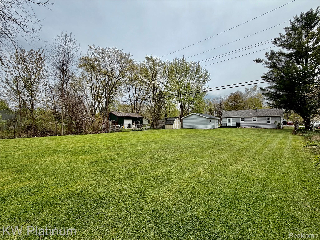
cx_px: 160
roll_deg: +0.3
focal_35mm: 14
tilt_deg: +1.7
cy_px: 120
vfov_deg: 85.7
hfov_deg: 102.1
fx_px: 129
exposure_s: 1/1235
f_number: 2.2
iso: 20
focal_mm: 2.22
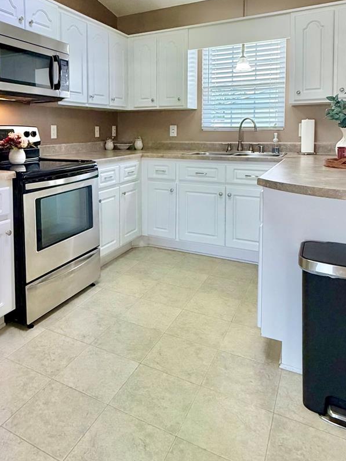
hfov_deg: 50.5
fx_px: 360
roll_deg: +0.4
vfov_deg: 63.7
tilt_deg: -4.3
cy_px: 155
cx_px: 116
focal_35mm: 27
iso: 200
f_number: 2.2
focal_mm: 2.22
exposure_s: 1/120
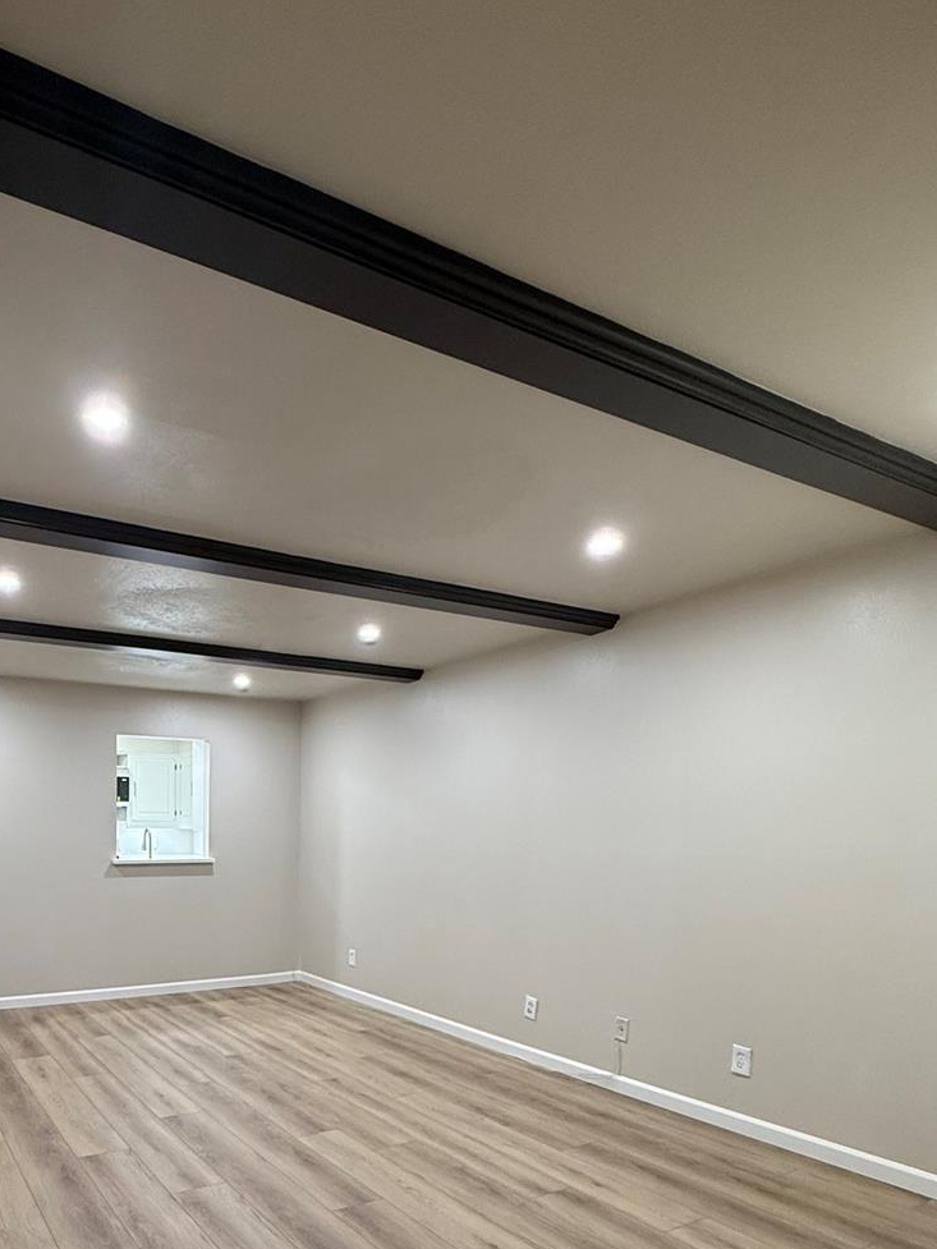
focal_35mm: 22
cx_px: 252
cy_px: 858
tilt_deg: -1.6
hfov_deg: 58.4
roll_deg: -0.9
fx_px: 794
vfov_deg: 73.4
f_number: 2.2
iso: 250
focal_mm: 2.22
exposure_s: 1/60
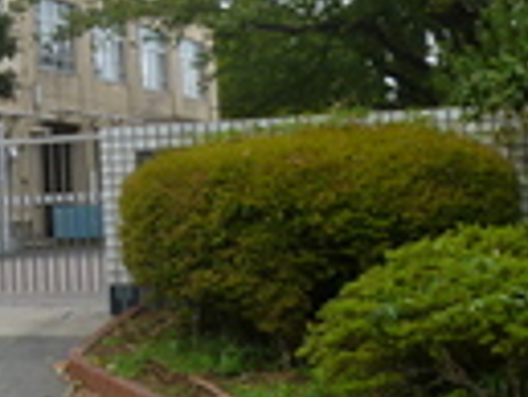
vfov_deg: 15.6
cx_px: -209
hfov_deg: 19.1
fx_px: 1420
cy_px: -12
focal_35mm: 93
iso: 80
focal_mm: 4.5
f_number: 4
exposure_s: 1/160
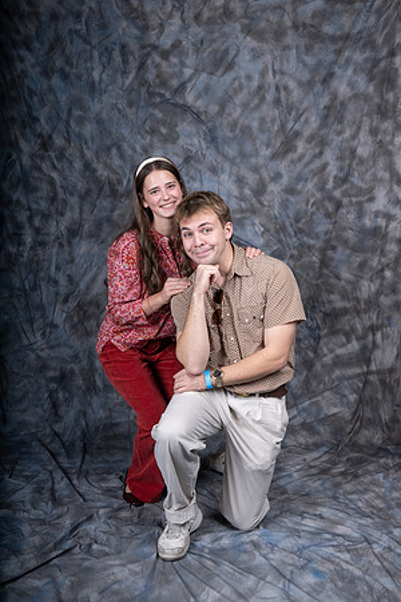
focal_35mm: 38
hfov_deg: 35.1
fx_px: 635
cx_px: 200
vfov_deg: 50.7
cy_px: 301
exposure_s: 1/250
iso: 100
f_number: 8
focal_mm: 38
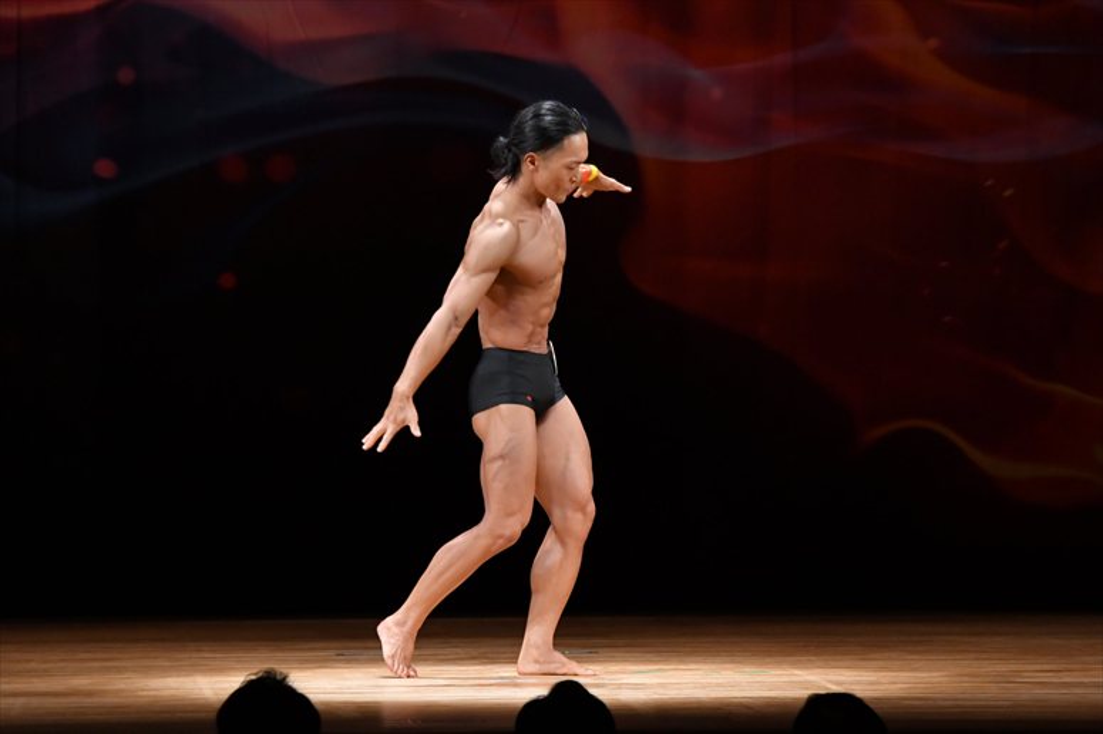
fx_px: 7350
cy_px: 367
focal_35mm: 240
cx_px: 552
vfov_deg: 5.7
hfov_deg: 8.6
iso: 3200
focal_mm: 160
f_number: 5.6
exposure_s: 1/400
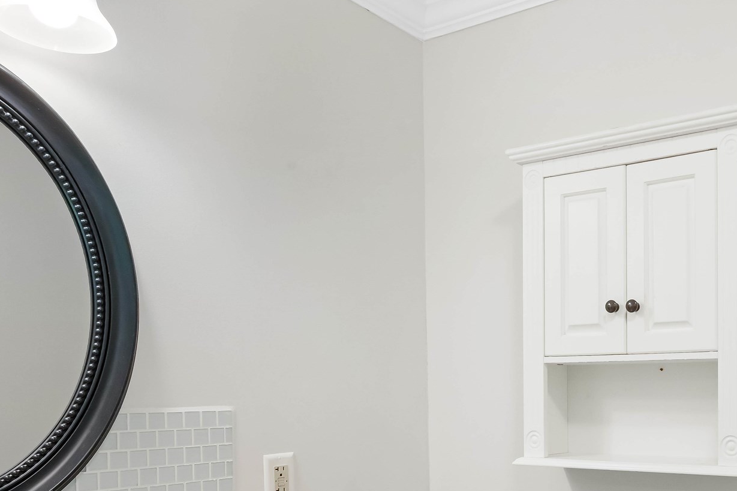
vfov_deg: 36.5
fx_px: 716
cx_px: 591
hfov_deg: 51.1
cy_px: 398
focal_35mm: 35
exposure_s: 1/80
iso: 1000
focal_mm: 14
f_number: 14
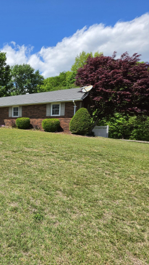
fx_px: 155
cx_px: -27
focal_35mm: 22
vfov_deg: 81.1
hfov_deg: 38.8
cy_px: 142
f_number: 1.9
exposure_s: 1/1834
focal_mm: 2.2
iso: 32
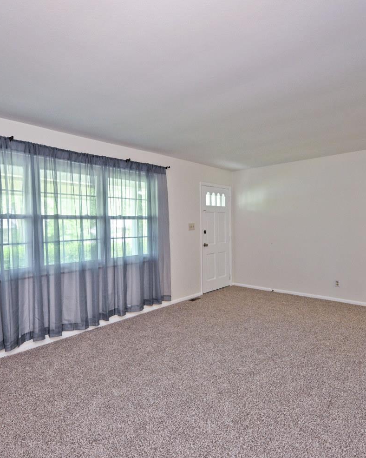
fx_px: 271
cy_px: 230
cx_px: 172
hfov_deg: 68.0
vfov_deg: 80.4
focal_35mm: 20
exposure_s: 1/60
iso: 720
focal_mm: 14
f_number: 4
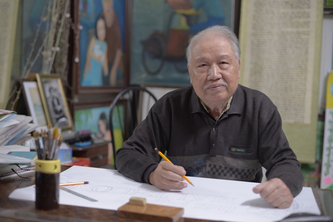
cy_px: 111
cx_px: 166
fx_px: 463
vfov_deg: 27.0
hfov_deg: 39.6
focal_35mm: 50
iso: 800
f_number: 2
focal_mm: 50
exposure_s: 1/50
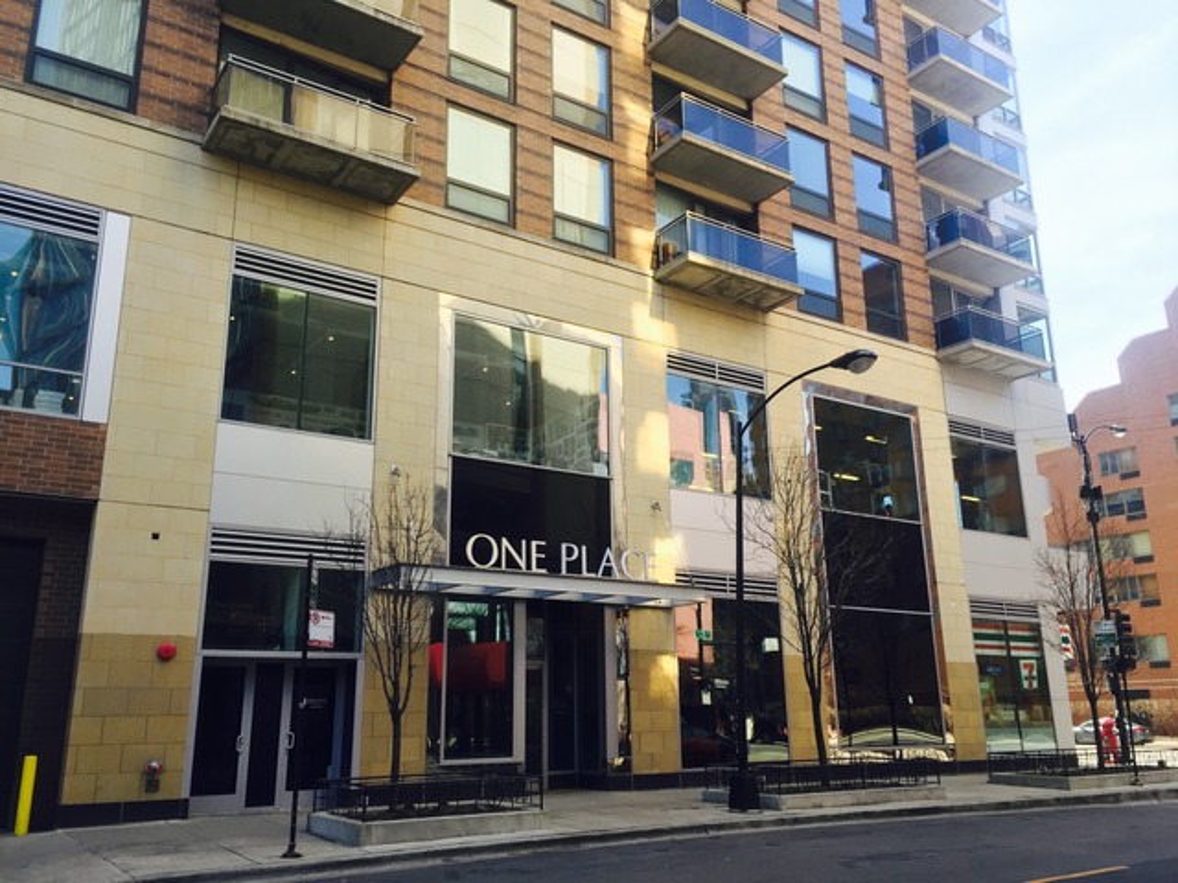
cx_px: 589
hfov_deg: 61.7
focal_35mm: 29
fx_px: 987
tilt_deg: +12.9
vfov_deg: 48.2
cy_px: 442
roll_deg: +1.0
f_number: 2.2
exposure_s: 1/252
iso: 32
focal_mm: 4.15
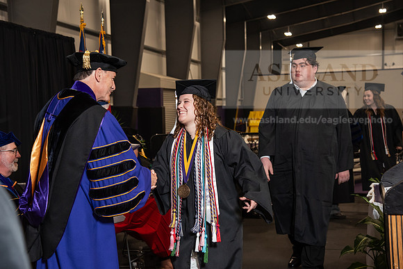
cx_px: 202
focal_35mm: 62
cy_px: 134
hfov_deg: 32.4
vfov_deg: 21.9
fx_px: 694
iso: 1600
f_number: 5.6
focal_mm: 62
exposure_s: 1/125
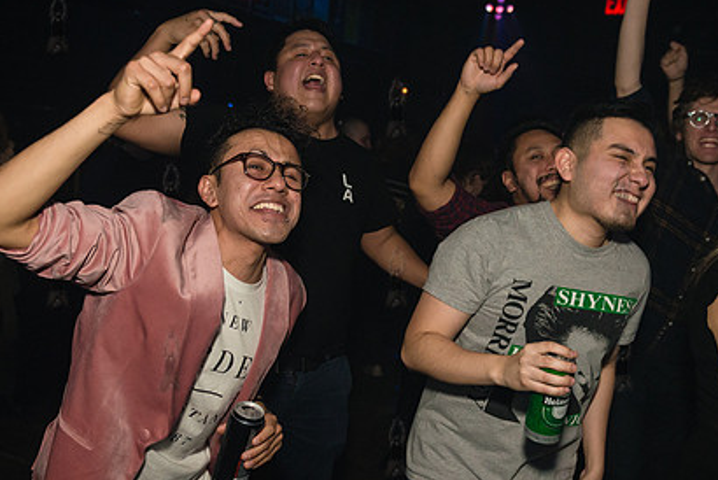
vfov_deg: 32.6
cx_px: 396
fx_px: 818
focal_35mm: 41
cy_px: 276
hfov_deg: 47.3
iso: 2000
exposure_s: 1/320
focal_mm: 29
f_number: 3.5
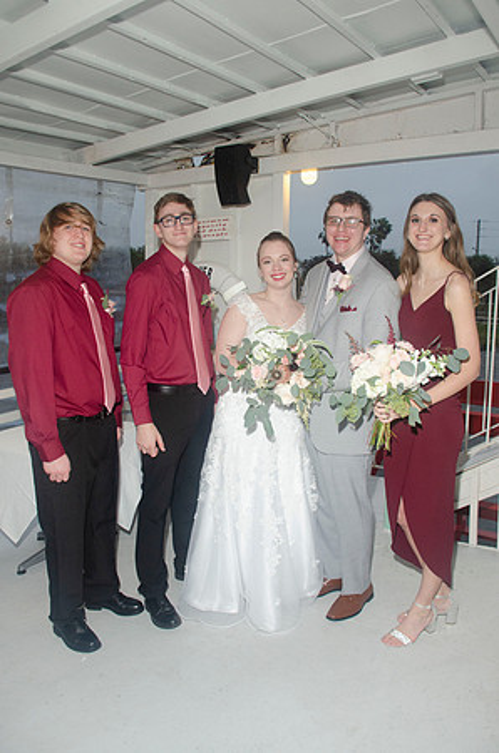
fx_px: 564
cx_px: 250
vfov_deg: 67.5
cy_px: 376
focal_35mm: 27
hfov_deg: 47.7
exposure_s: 1/60
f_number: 5.6
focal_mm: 18
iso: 400
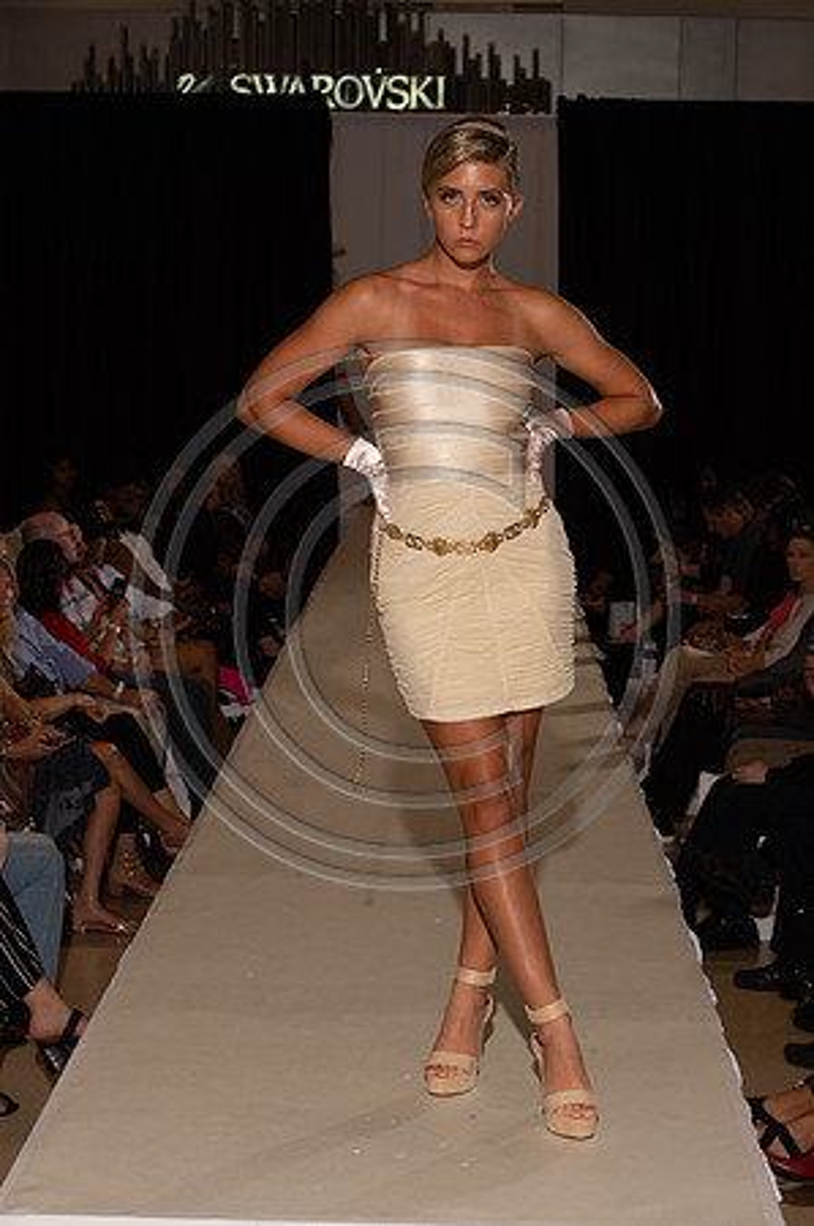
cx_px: 407
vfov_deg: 25.4
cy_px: 613
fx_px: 2719
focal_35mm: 80
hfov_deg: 17.0
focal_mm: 80
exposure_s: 1/250
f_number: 9
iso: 800
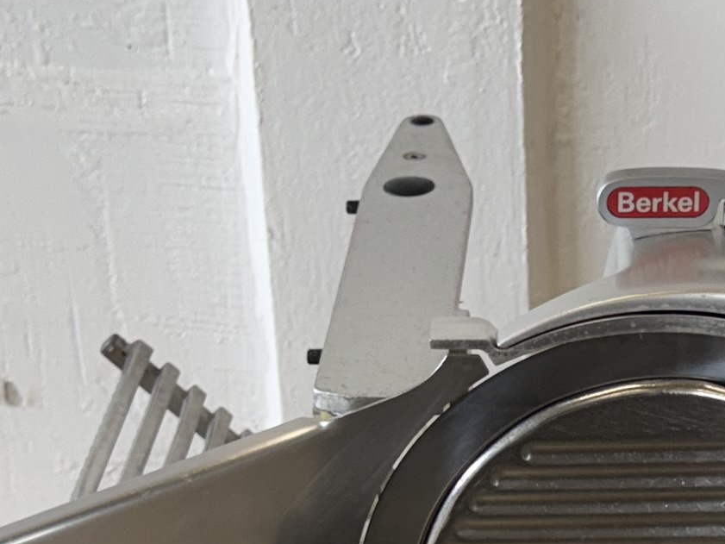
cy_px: 563
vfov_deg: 12.7
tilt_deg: -30.0
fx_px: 2409
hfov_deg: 17.0
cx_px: 593
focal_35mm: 115
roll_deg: +1.0
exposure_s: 1/121
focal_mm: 6.76
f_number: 1.78
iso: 64
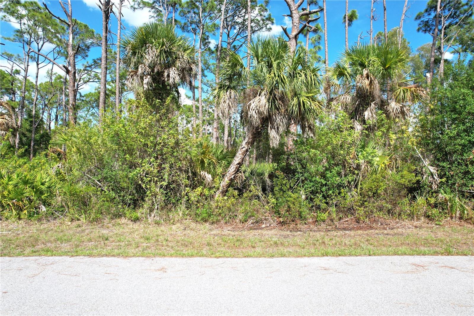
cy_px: 158
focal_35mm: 22
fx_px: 290
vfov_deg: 57.2
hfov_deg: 78.6
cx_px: 237
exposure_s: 1/1600
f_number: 2.8
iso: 100
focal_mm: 8.38
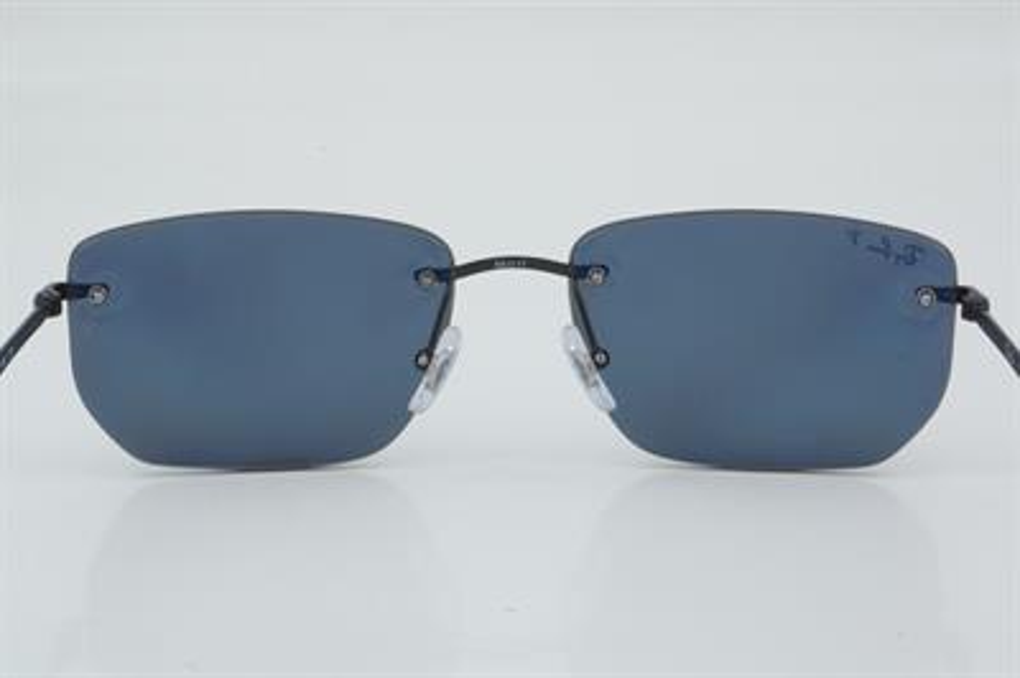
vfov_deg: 16.5
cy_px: 339
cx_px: 510
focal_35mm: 82
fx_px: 2336
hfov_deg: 24.6
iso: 100
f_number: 29
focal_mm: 55
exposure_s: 1/4
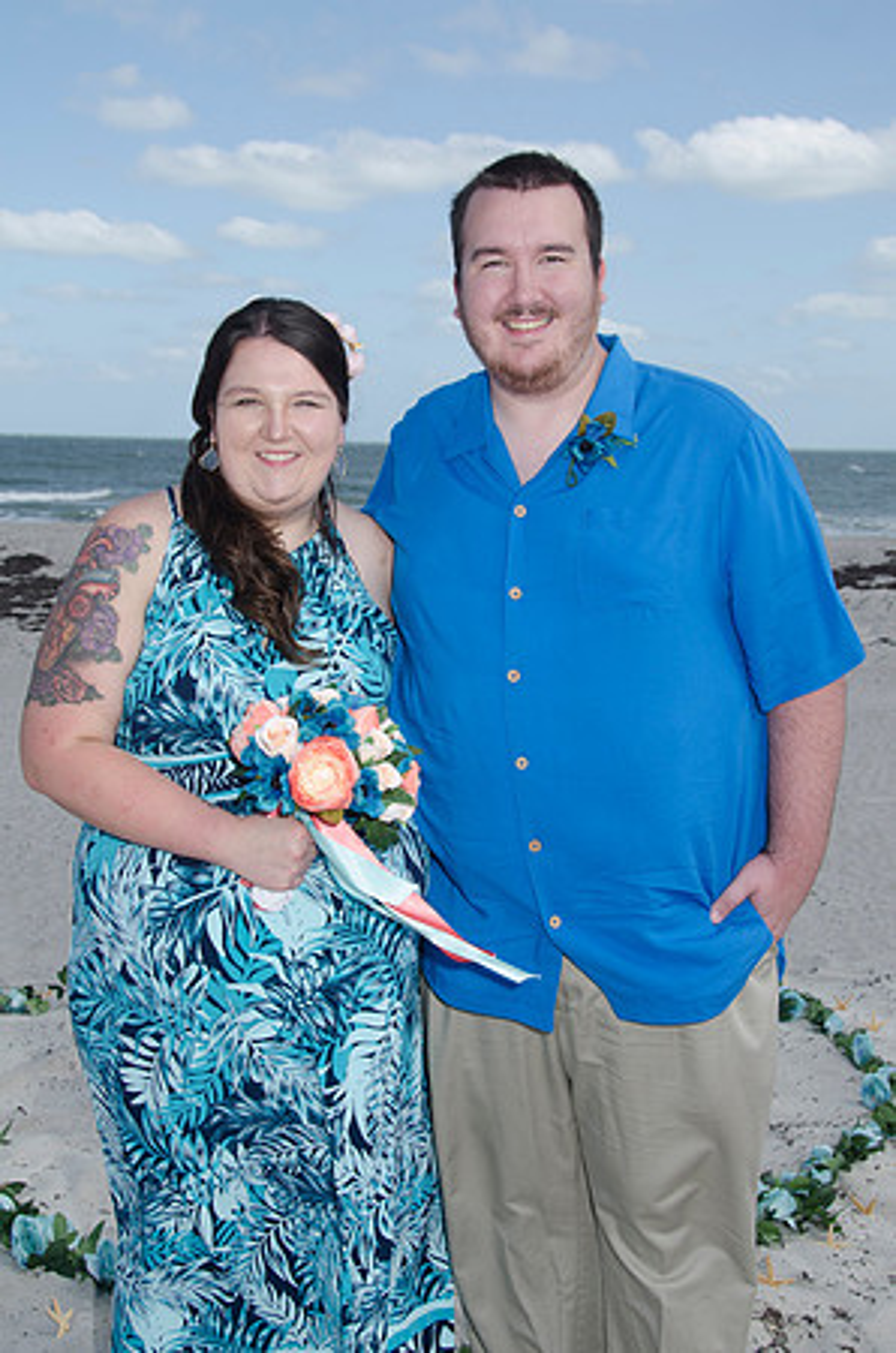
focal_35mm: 48
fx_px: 1800
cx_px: 448
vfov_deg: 41.2
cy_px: 676
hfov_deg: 27.9
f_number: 8
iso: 100
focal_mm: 32
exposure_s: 1/250
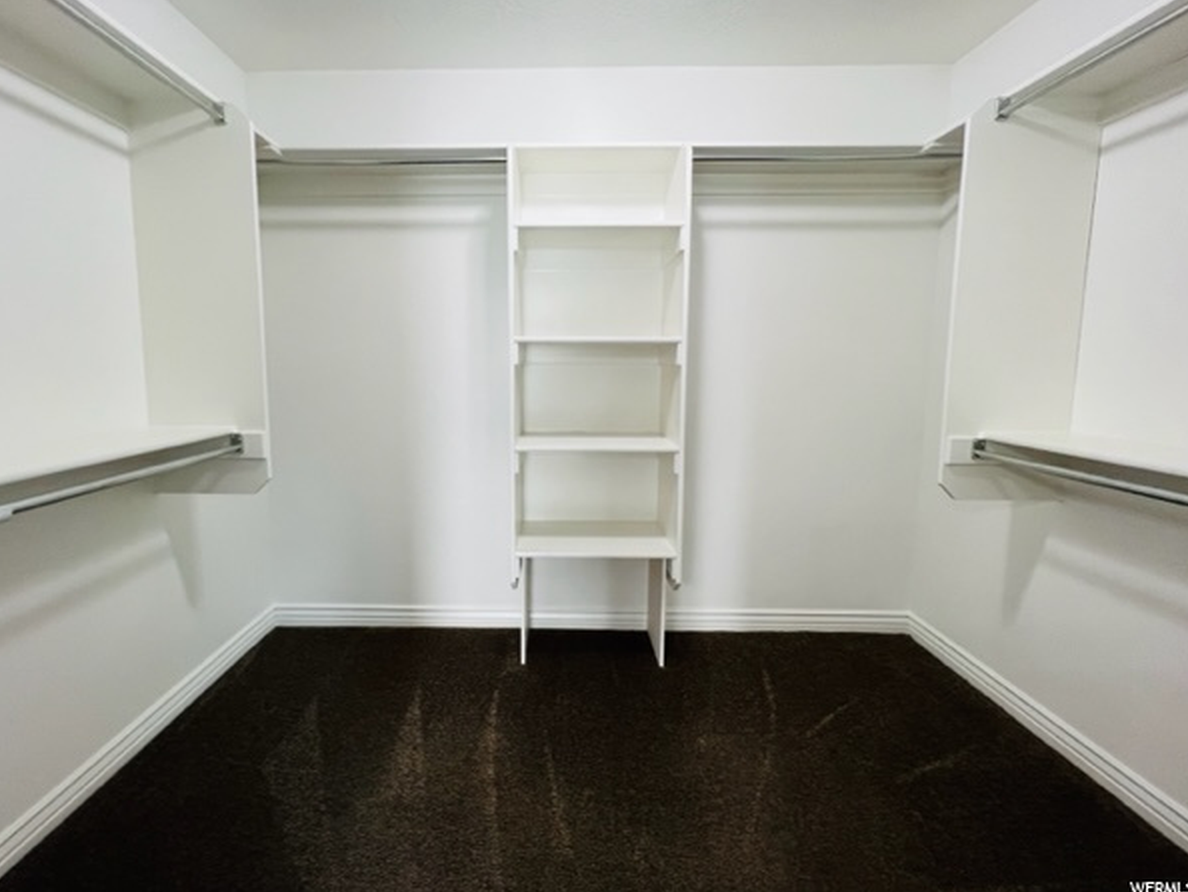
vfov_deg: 85.6
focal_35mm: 14
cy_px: 416
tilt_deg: -5.7
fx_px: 481
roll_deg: +0.2
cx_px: 554
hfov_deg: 101.9
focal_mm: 1.57
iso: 250
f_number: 1.8
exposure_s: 1/120
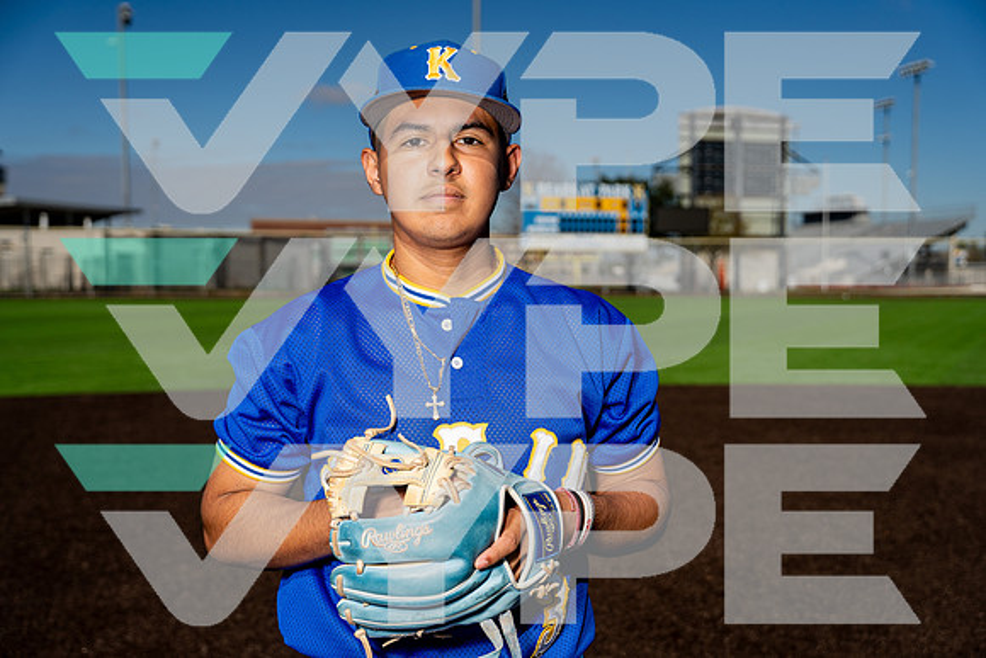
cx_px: 493
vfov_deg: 34.2
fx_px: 1068
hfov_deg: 49.5
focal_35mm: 39
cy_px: 329
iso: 100
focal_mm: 39
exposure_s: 1/2500
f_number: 4
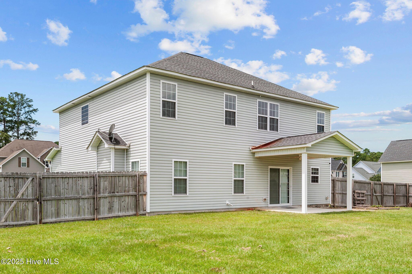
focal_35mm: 32
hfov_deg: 58.8
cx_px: 206
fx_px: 366
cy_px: 137
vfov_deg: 41.1
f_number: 11
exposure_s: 1/500
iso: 400
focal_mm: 32
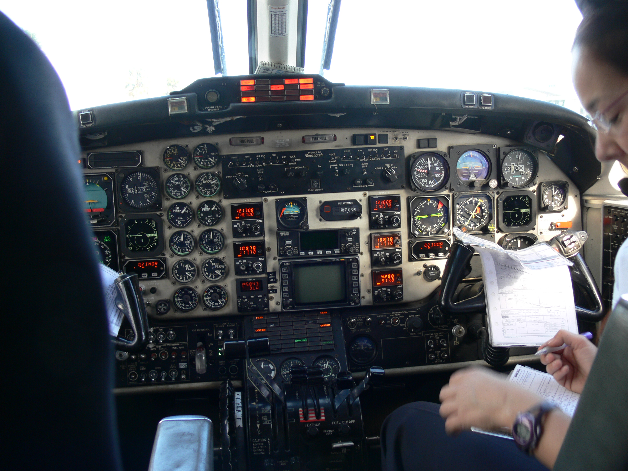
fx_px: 635
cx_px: 314
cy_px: 236
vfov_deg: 40.7
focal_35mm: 35
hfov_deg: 52.6
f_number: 2.8
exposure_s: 1/30
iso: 80
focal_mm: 7.4
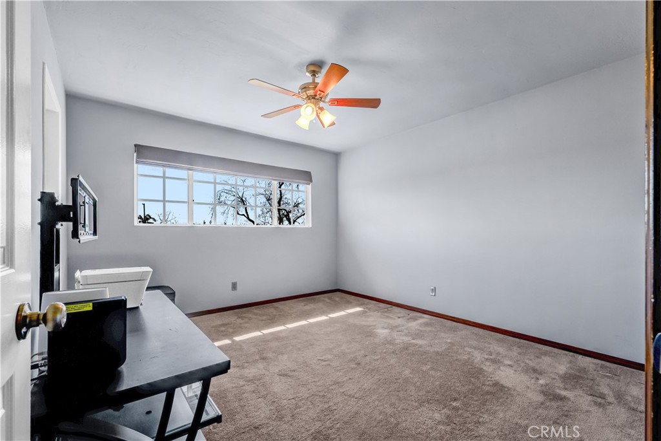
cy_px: 220
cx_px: 330
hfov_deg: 100.4
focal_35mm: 15
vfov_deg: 77.3
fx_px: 275
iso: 320
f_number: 8
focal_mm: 15
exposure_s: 1/100
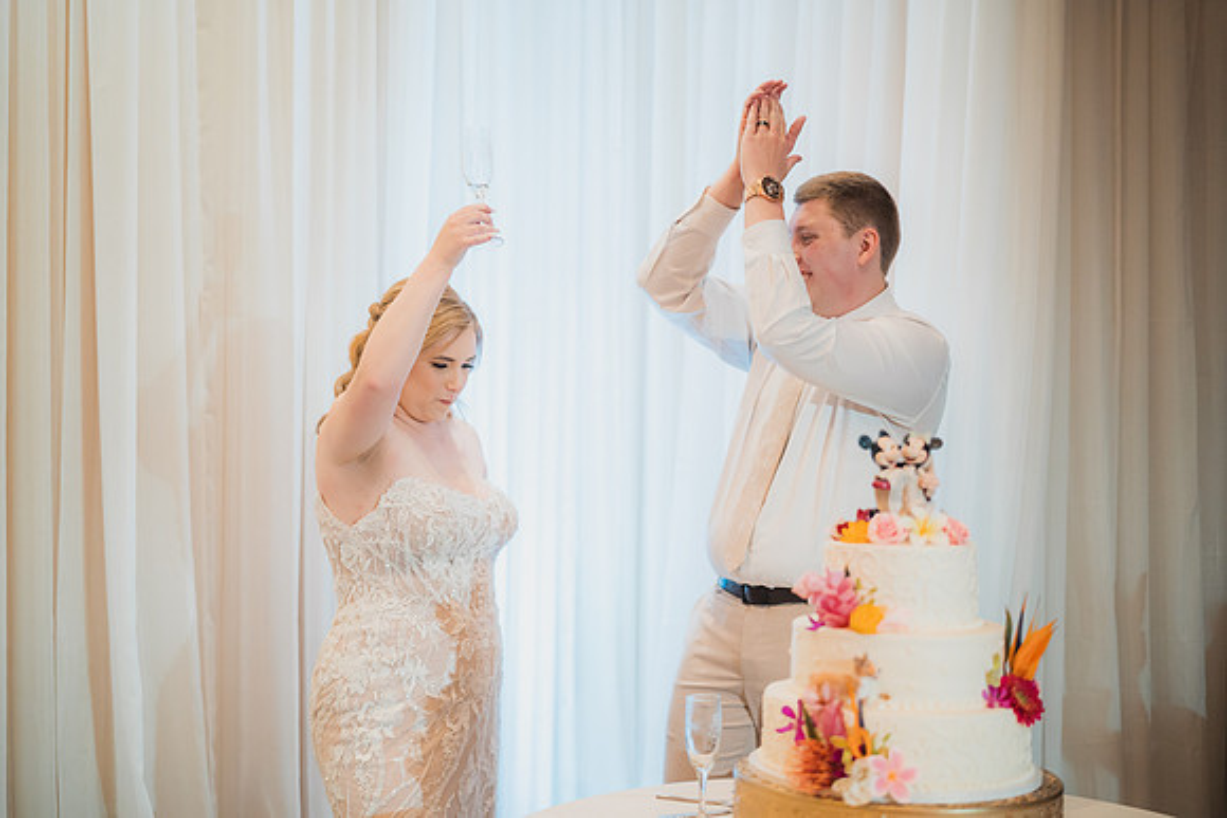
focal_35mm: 50
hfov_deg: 39.6
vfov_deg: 27.0
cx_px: 614
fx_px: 1704
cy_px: 409
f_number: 1.4
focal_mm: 50
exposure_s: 1/500
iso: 1250
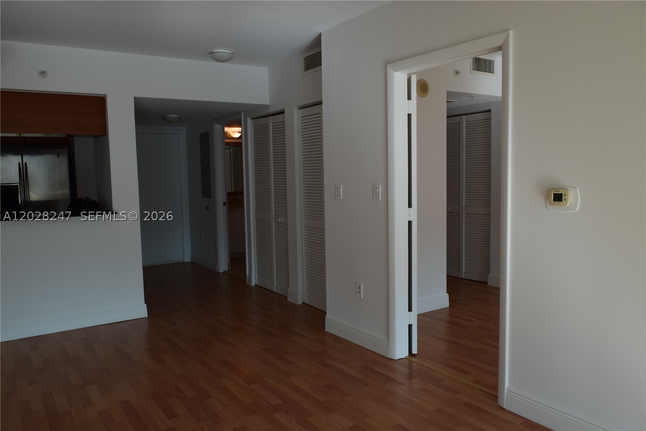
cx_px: 323
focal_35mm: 27
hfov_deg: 67.4
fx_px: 484
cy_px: 216
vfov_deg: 47.9
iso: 400
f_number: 10
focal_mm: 18
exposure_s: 1/200
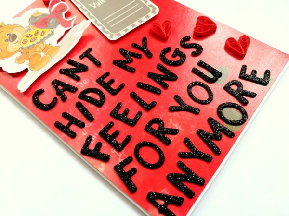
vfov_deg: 53.1
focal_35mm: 26
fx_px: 217
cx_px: 144
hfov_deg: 67.3
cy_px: 108
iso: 64
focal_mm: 3.83
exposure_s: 1/60
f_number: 2.2
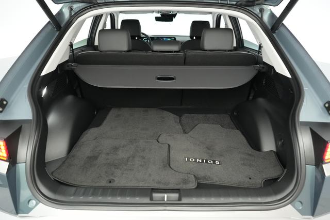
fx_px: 238
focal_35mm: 26
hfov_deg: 69.4
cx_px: 165
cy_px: 110
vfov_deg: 49.5
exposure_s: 1/160
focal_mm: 26
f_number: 2.8
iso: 6400
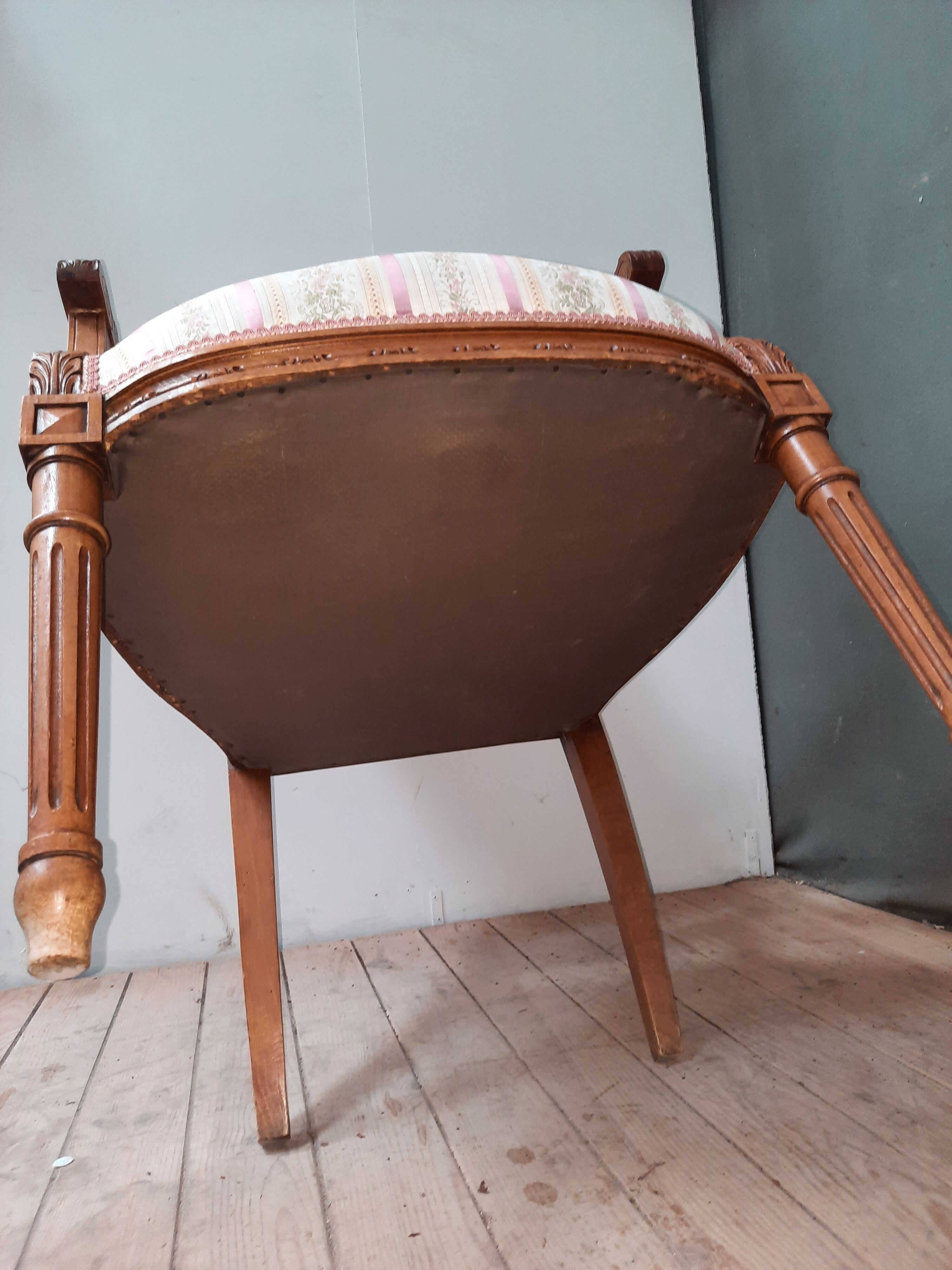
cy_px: 635
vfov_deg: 69.4
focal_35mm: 25
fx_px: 917
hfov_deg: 54.9
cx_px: 476
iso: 250
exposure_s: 1/50
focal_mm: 4.6
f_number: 2
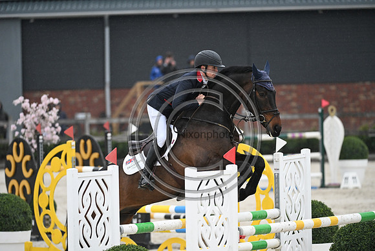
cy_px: 126
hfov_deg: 7.6
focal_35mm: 270
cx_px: 188
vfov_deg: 5.1
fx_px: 2813
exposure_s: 1/1250
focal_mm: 270
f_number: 4.5
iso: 2500
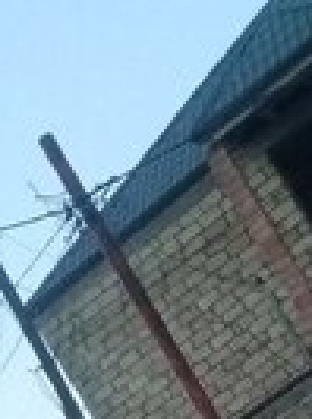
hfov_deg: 12.6
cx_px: 255
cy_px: 671
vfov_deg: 15.4
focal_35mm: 116
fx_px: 1401
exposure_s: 1/33
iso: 200
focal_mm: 3.3
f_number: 2.2
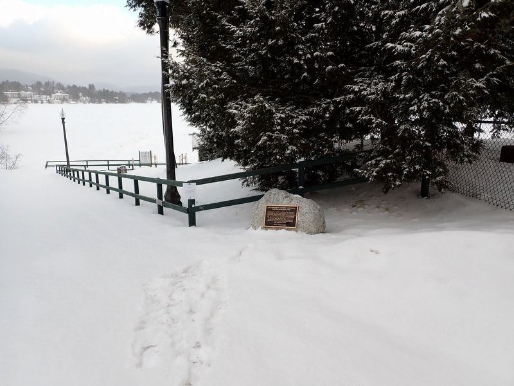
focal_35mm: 25
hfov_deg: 69.4
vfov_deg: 54.9
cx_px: 257
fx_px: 371
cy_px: 193
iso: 100
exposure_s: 1/250
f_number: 2.8
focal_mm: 4.5
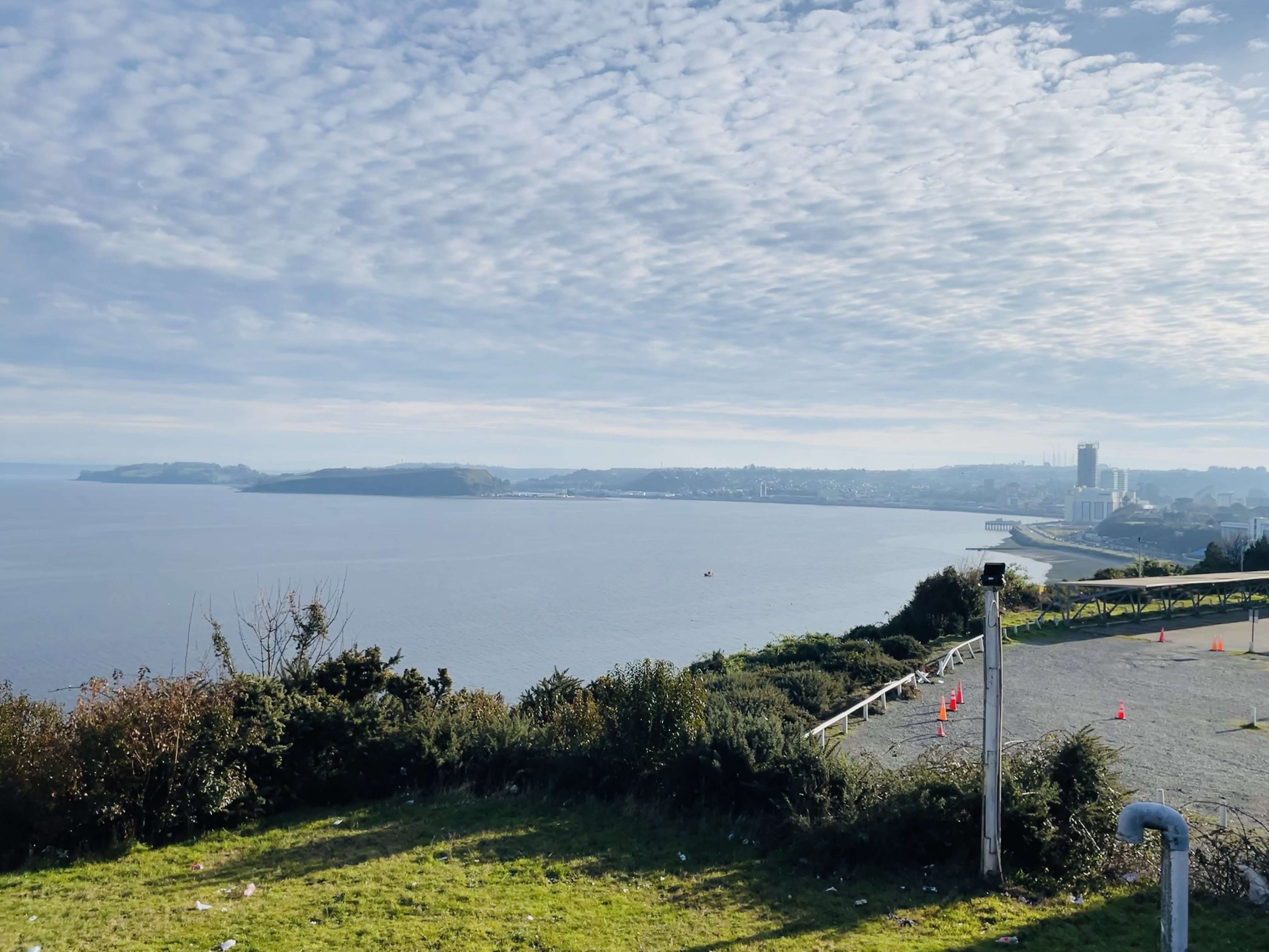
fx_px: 953
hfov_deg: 67.3
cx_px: 634
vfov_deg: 53.1
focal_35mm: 26
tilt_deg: +1.3
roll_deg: -0.8
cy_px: 476
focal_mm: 4.2
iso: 32
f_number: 1.6
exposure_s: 1/5051
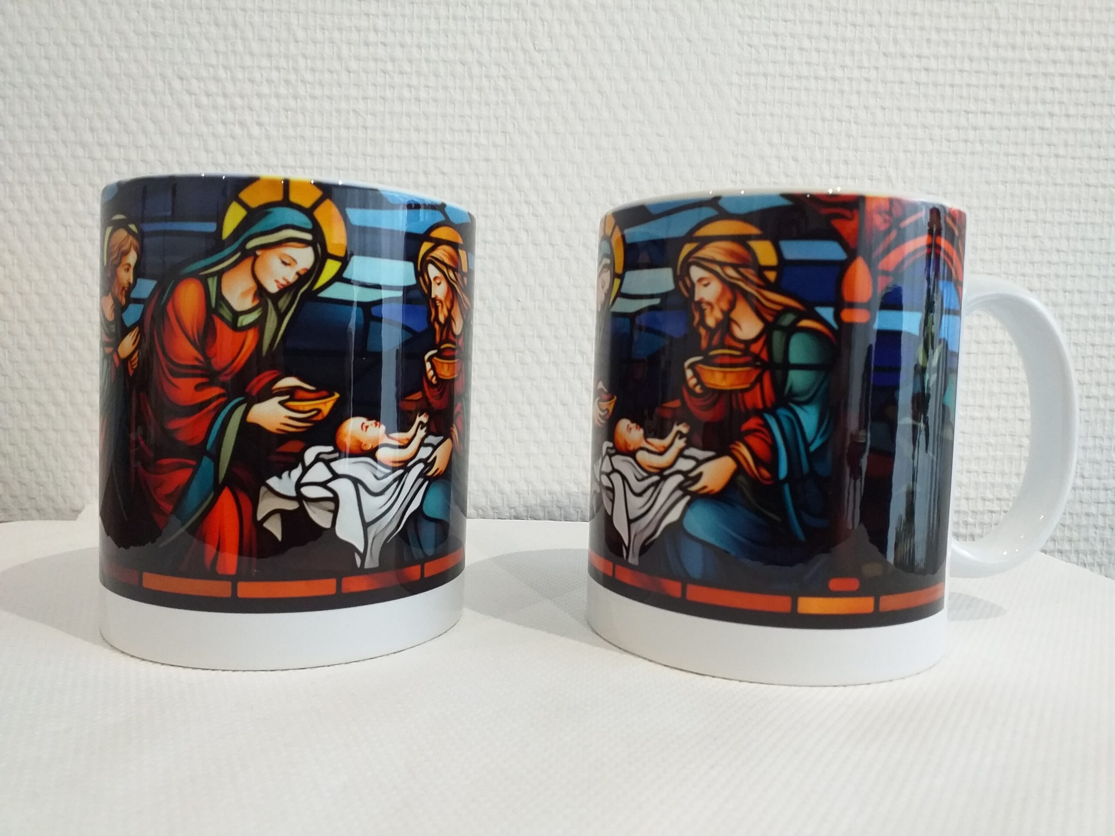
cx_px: 558
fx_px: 837
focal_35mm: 26
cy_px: 418
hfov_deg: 67.3
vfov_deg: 53.1
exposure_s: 1/50
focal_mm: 3.6
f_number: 1.9
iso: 200
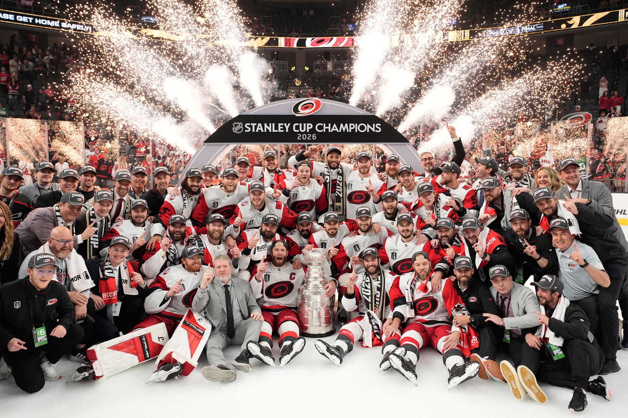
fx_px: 488
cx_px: 314
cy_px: 209
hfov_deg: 65.5
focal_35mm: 28
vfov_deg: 46.4
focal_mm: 28
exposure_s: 1/1600
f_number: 3.2
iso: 3200
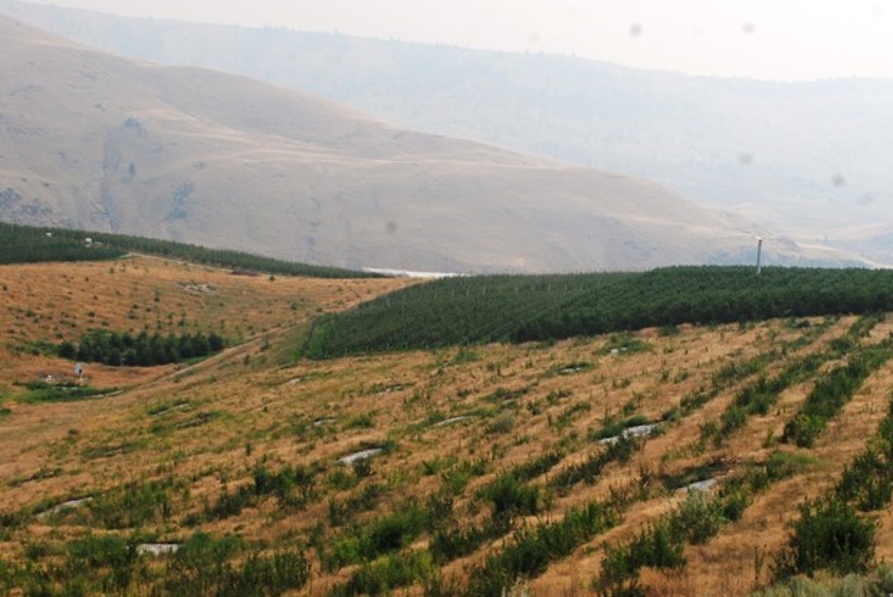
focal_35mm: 68
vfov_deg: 20.0
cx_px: 730
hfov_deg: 28.9
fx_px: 1688
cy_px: 370
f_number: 9
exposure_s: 1/320
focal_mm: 26
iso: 200
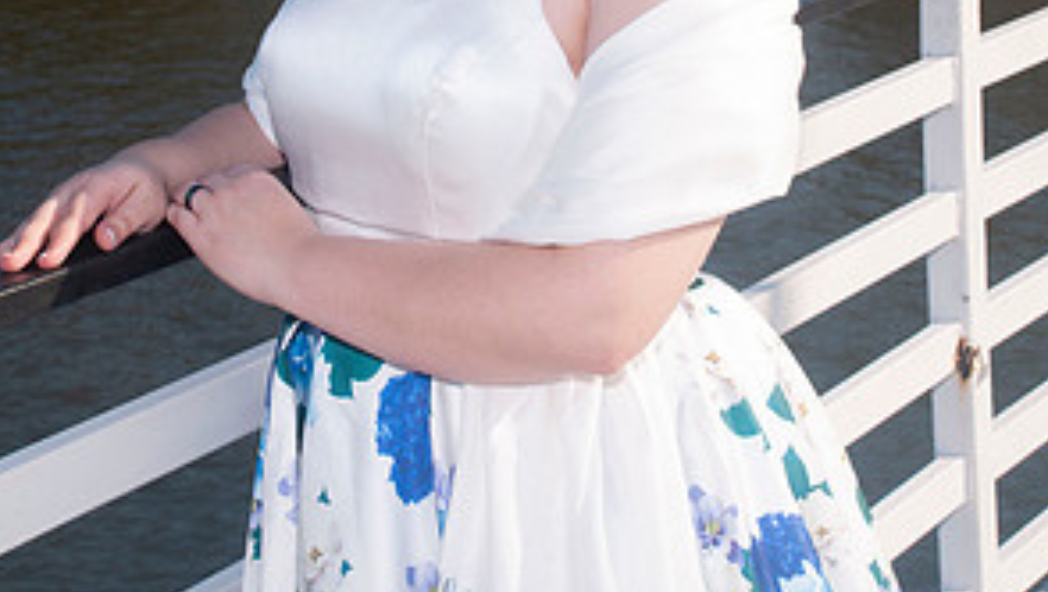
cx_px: 519
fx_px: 2670
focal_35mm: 96
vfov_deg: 12.4
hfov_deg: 22.2
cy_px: -75
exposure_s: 1/250
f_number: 10
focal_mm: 40
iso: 100
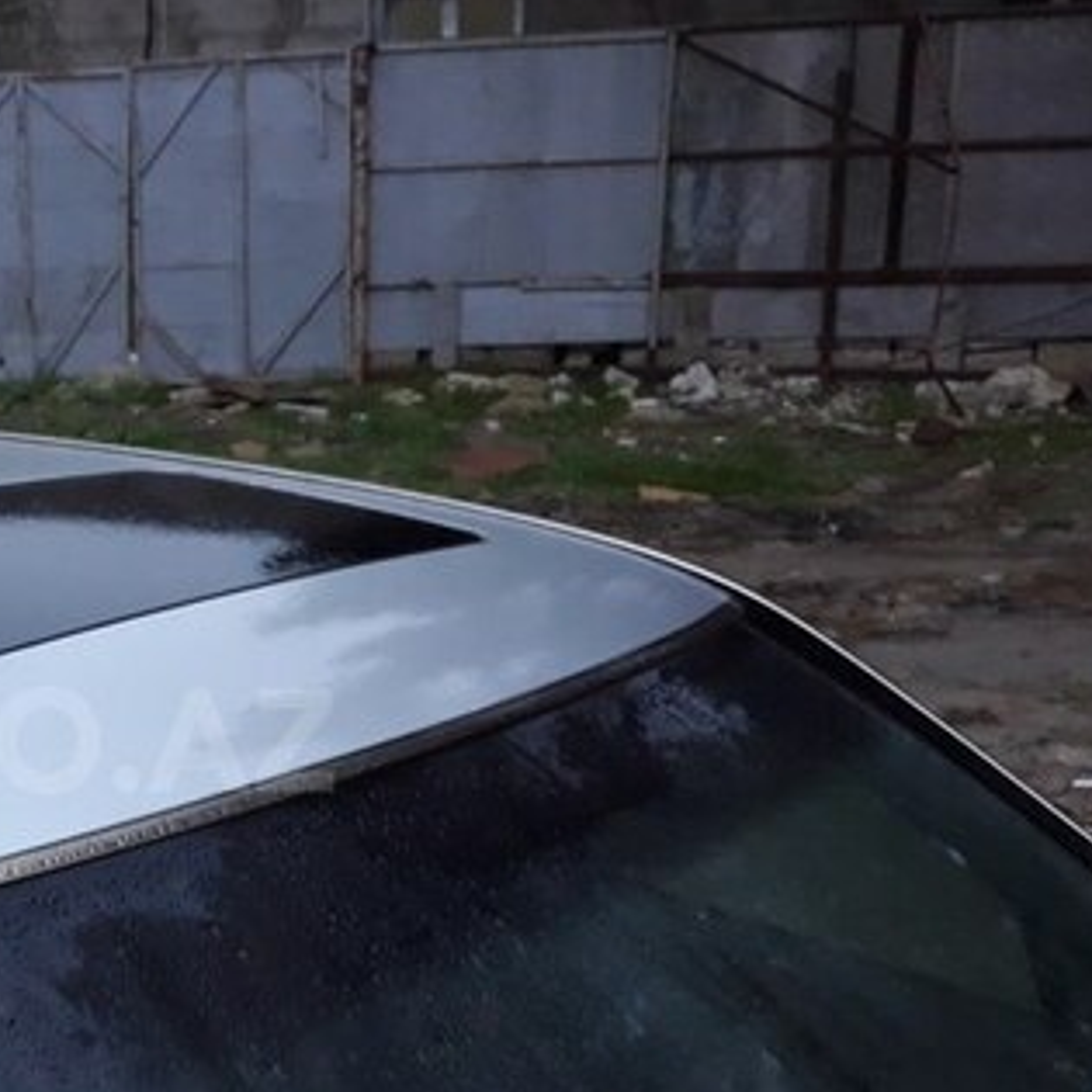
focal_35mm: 50
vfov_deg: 33.7
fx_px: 1785
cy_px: 740
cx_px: -21
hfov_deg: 31.3
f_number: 1.7
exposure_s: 1/25
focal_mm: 3.71
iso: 250
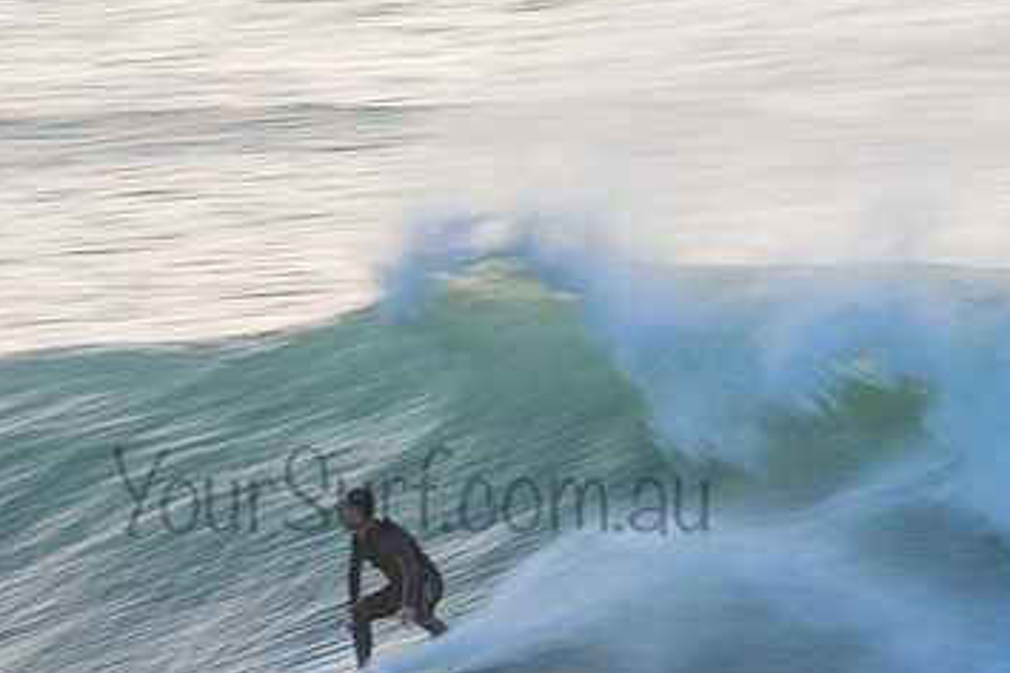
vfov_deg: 1.1
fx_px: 34450
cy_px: 466
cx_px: 408
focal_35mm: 1228
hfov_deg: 1.7
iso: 200
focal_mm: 500
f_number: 25
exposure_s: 1/30
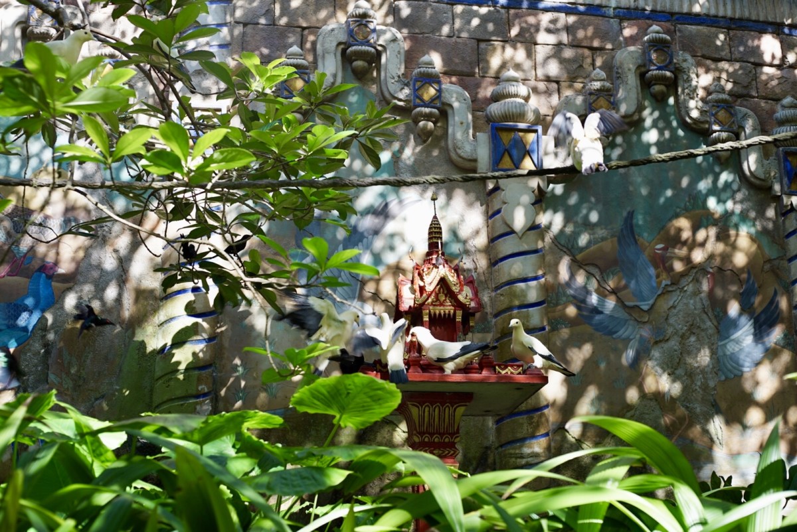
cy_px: 266
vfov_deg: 27.0
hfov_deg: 39.6
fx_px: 1108
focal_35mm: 50
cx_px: 398
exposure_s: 1/160
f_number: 4
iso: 160
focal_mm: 50
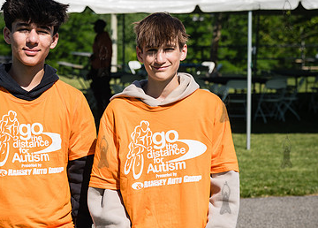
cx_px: 120
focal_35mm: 120
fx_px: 1085
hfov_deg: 16.7
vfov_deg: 12.0
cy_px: 153
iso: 160
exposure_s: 1/1600
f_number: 4.5
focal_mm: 68
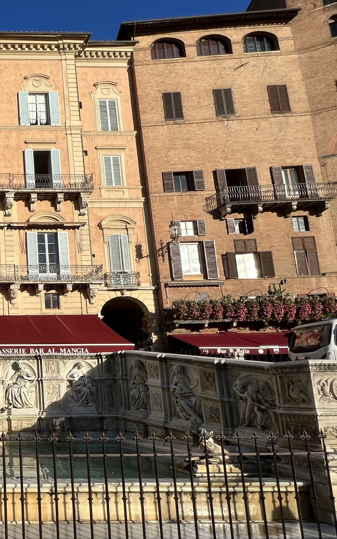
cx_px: -69
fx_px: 382
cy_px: 334
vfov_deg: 69.4
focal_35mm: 26
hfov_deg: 36.5
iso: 32
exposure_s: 1/1908
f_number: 1.8
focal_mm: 1.57
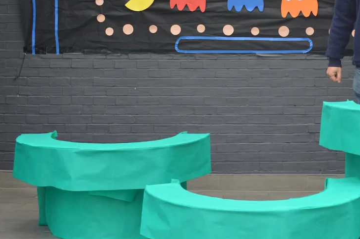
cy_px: 25
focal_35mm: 64
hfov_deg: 31.0
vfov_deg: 20.8
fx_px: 640
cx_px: 260
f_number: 5
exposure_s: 1/100
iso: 400
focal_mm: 22
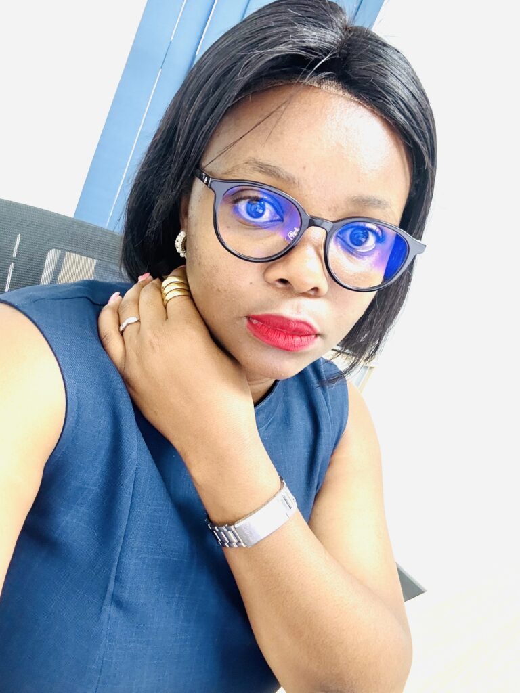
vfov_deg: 60.0
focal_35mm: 30
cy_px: 346
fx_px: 601
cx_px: 260
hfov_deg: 46.8
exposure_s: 1/50
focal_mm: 2.69
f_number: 1.9
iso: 250
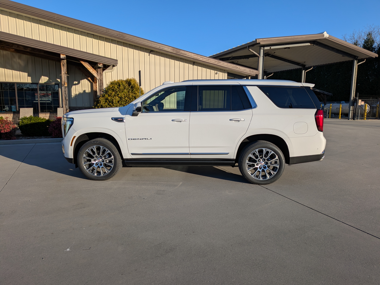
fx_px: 263
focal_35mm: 24
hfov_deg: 71.6
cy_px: 142
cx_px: 190
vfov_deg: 56.8
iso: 26
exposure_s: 1/1976
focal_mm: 4.53
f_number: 1.7
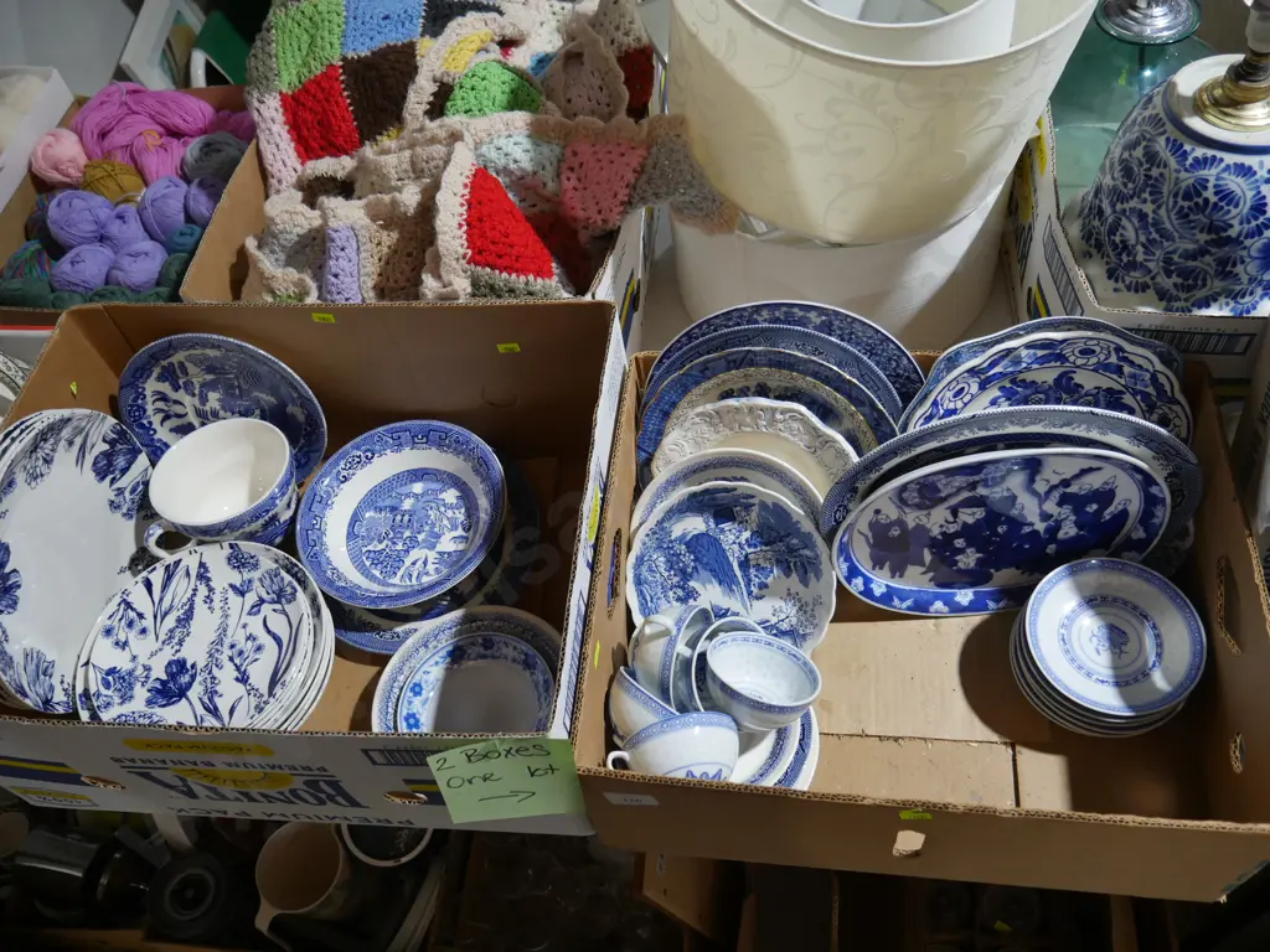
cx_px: 635
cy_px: 476
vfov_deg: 49.7
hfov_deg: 63.4
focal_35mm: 28
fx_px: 1027
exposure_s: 1/60
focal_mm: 14
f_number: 3.5
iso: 320
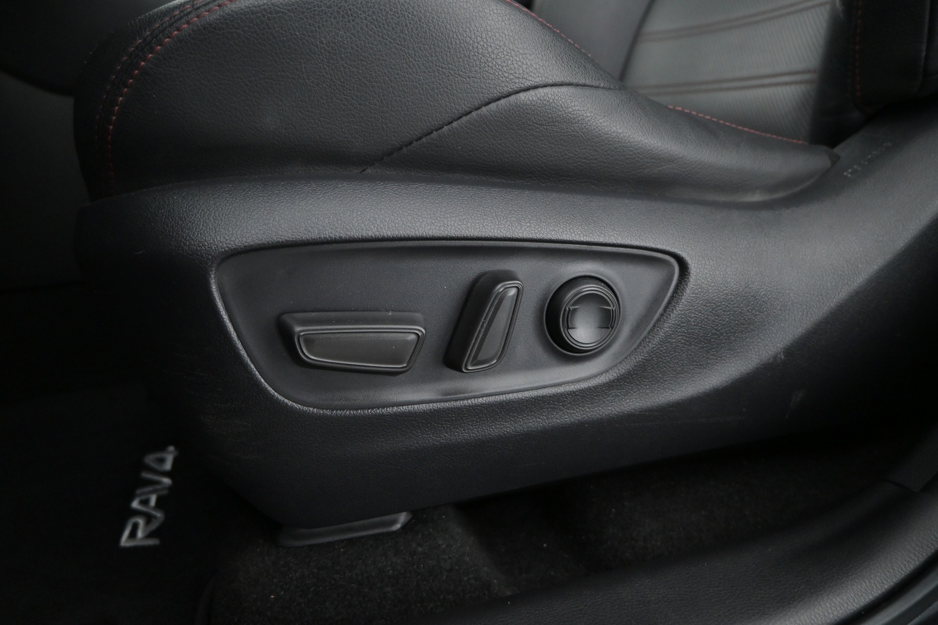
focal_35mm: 24
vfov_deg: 53.1
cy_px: 312
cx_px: 469
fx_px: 625
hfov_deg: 73.7
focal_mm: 16
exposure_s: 1/25
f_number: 3.5
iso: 2500
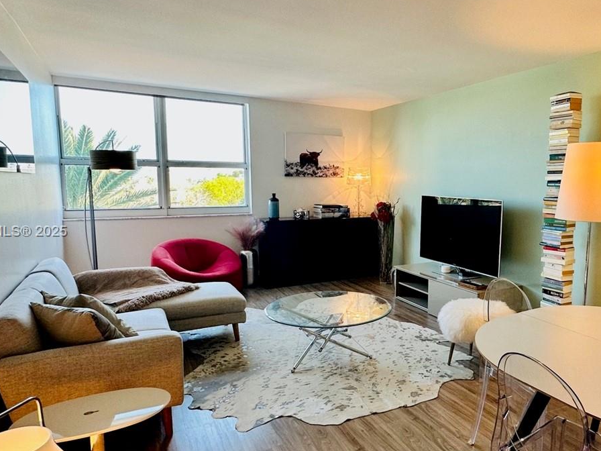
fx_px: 434
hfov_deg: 67.9
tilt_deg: -7.3
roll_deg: -0.5
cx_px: 389
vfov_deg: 54.9
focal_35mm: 25
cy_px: 232
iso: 100
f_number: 2.2
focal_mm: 2.22
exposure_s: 1/120
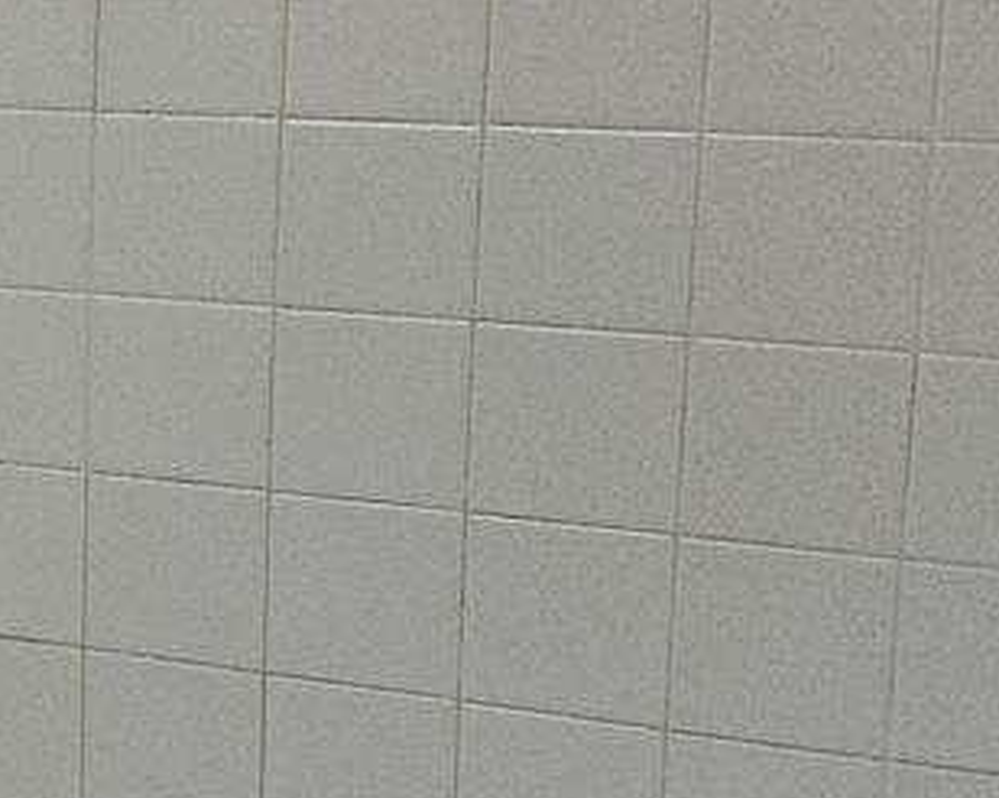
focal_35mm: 78
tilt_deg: -8.1
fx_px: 2305
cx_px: -191
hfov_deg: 22.6
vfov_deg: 19.6
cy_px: 279
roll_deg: -0.3
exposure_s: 1/120
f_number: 1.78
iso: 125
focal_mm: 6.86
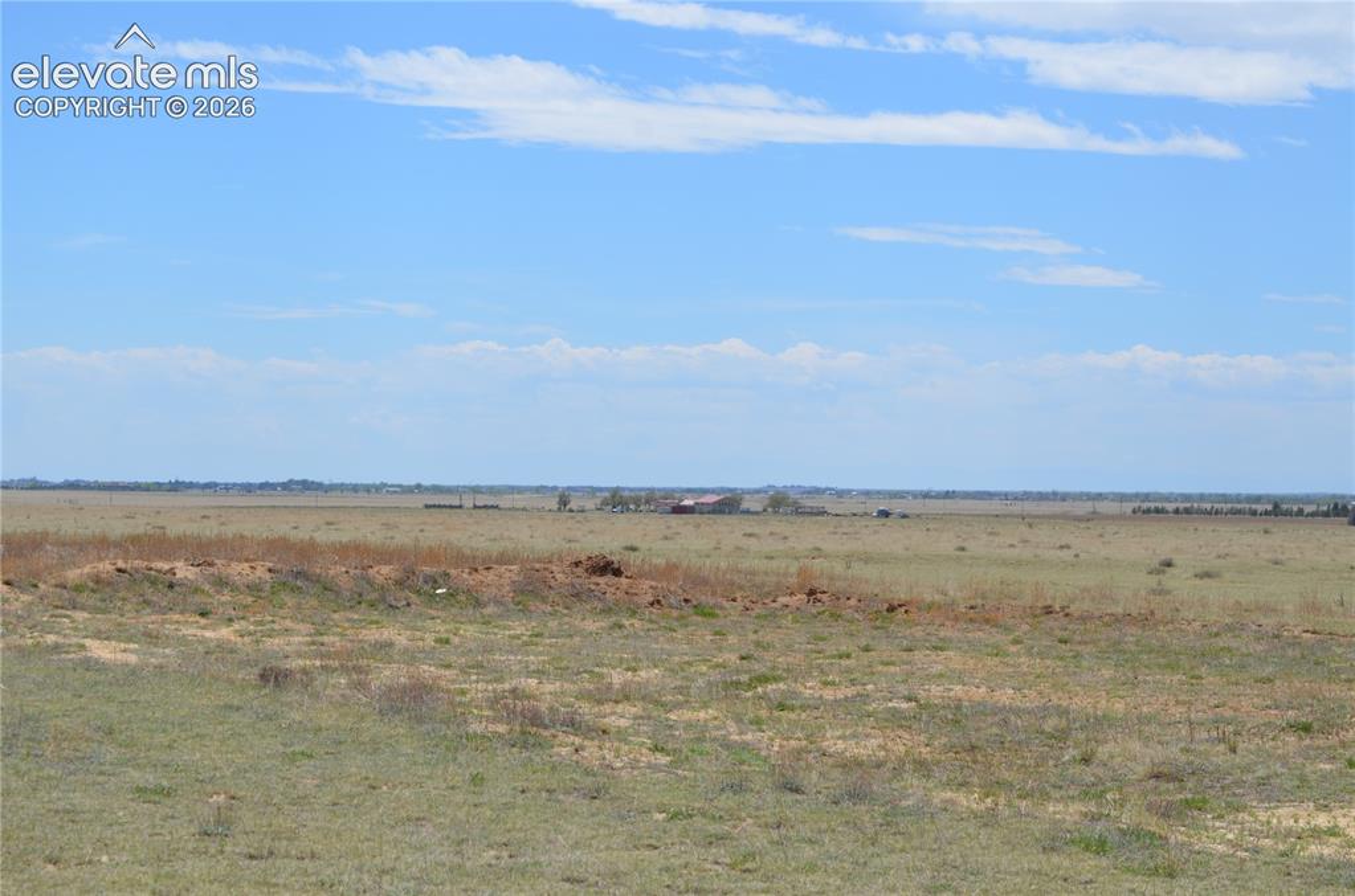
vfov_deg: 16.5
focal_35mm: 82
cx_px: 678
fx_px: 3098
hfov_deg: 24.7
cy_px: 448
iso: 100
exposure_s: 1/320
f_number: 9
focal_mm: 55
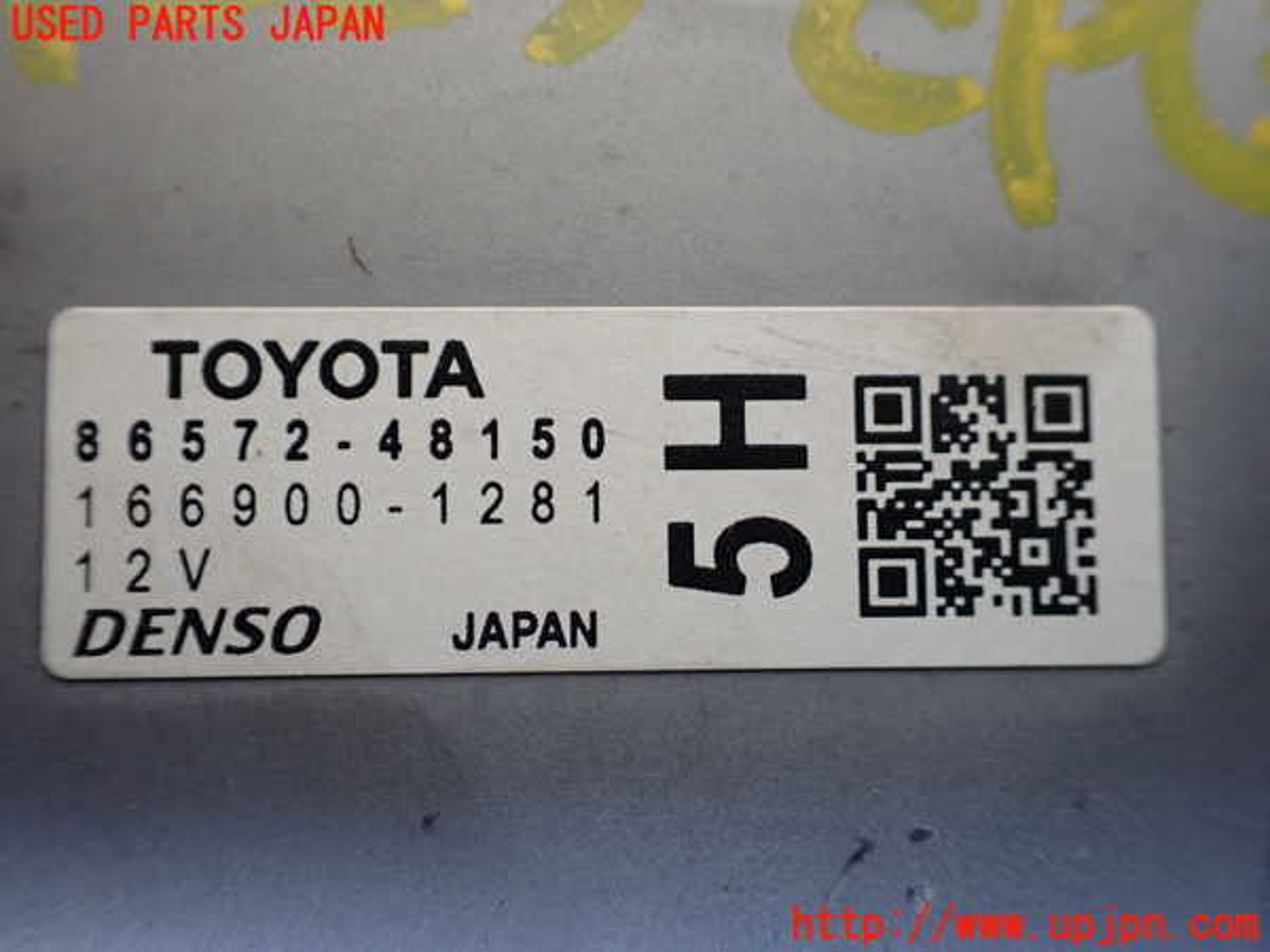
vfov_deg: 46.8
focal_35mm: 30
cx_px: 635
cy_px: 476
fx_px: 1101
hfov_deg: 60.0
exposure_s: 1/80
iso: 800
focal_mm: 5.4
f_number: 2.3
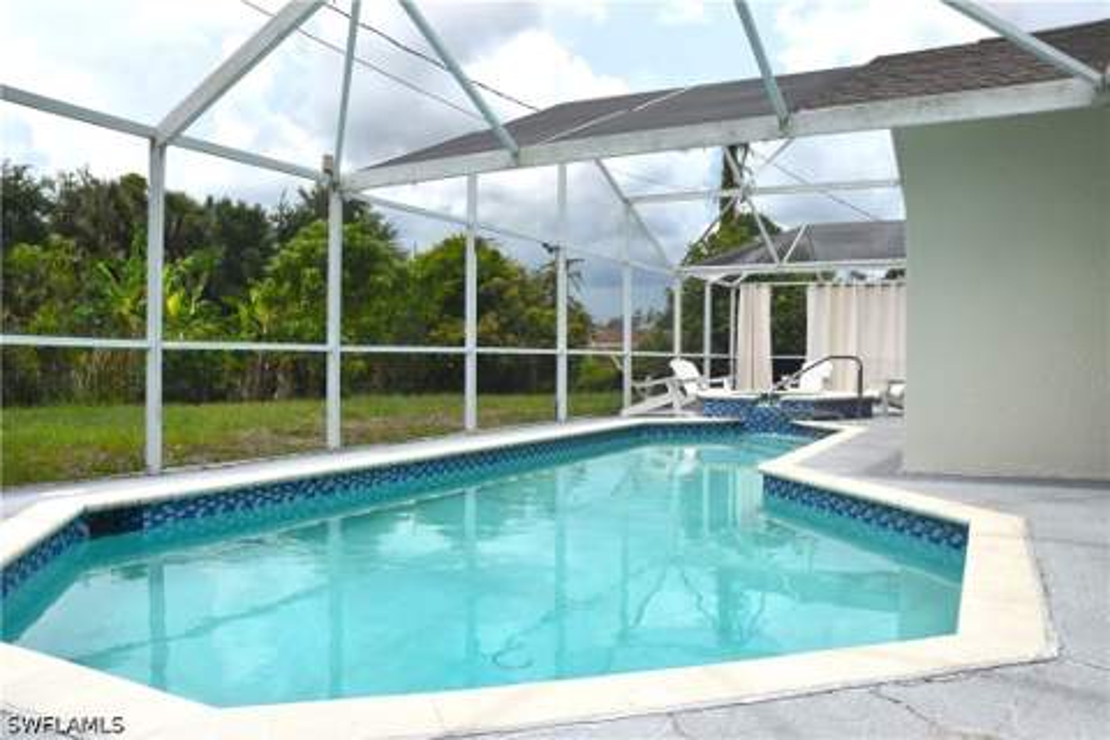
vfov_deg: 47.9
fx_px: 832
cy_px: 370
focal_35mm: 27
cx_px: 555
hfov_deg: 67.4
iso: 200
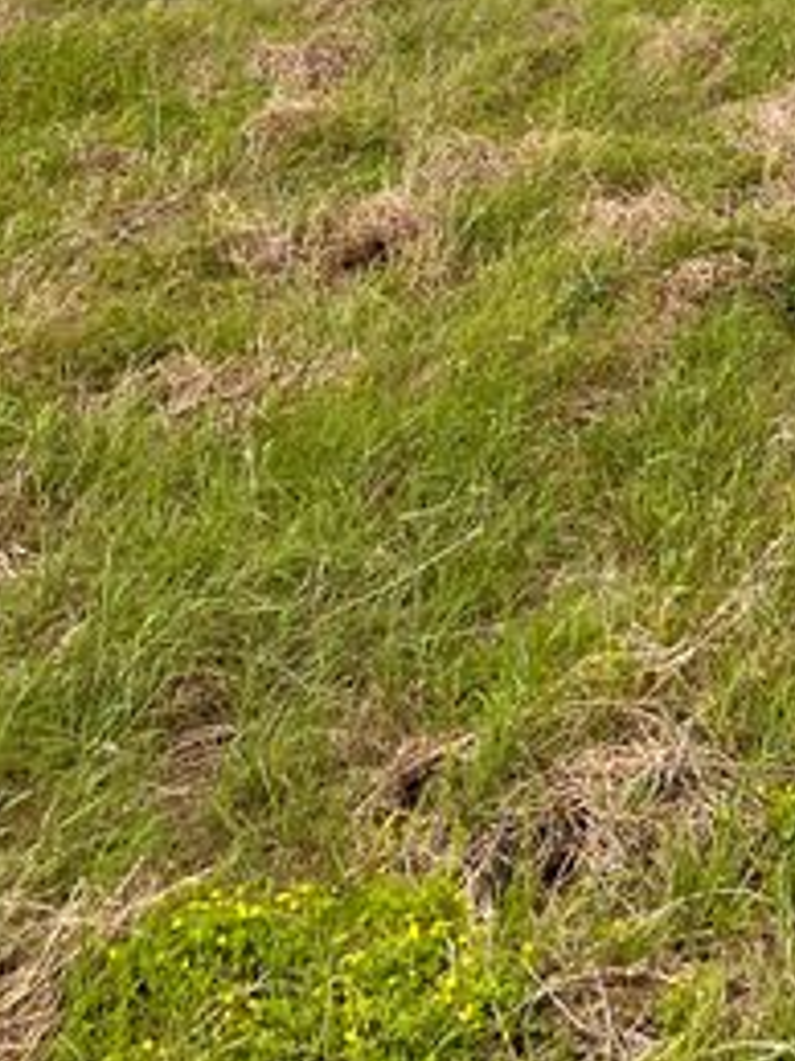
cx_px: 844
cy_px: -121
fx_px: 2053
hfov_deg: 21.0
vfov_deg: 26.6
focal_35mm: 67
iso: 50
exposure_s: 1/6579
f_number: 1.5
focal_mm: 5.7
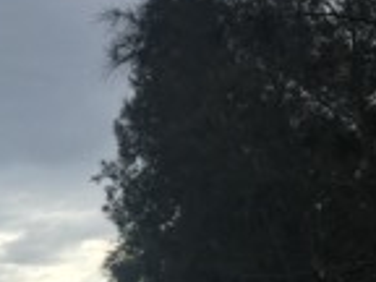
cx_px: -97
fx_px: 1141
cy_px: 303
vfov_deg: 13.8
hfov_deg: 17.7
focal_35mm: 105
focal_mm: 4.15
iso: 32
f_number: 2.2
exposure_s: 1/1236
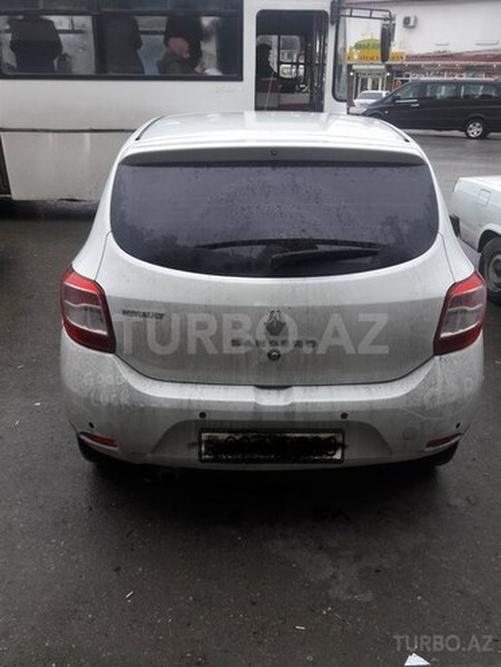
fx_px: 540
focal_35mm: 28
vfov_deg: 63.4
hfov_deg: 49.7
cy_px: 334
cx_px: 250
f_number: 1.9
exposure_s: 1/111
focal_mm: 3.7
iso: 40
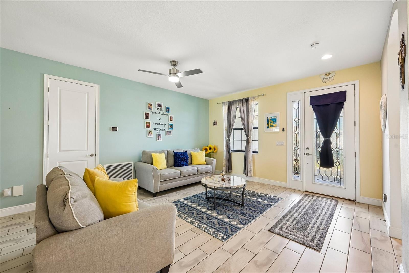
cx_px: 204
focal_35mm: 14
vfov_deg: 81.2
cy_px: 136
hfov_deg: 104.3
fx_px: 159
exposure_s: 1/40
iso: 400
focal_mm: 14
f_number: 8
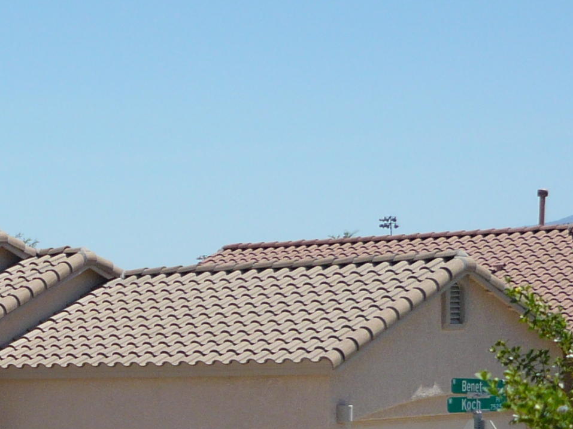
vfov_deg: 10.6
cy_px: 480
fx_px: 2283
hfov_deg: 14.0
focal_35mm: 138
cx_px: -50
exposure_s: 1/200
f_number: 9
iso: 100
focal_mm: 7.2
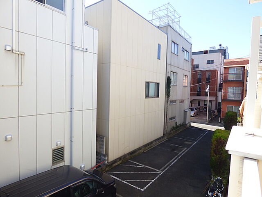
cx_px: 131
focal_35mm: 20
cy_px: 98
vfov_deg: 66.0
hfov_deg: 81.7
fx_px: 151
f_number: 2.8
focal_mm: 3.58
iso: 100
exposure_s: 1/500
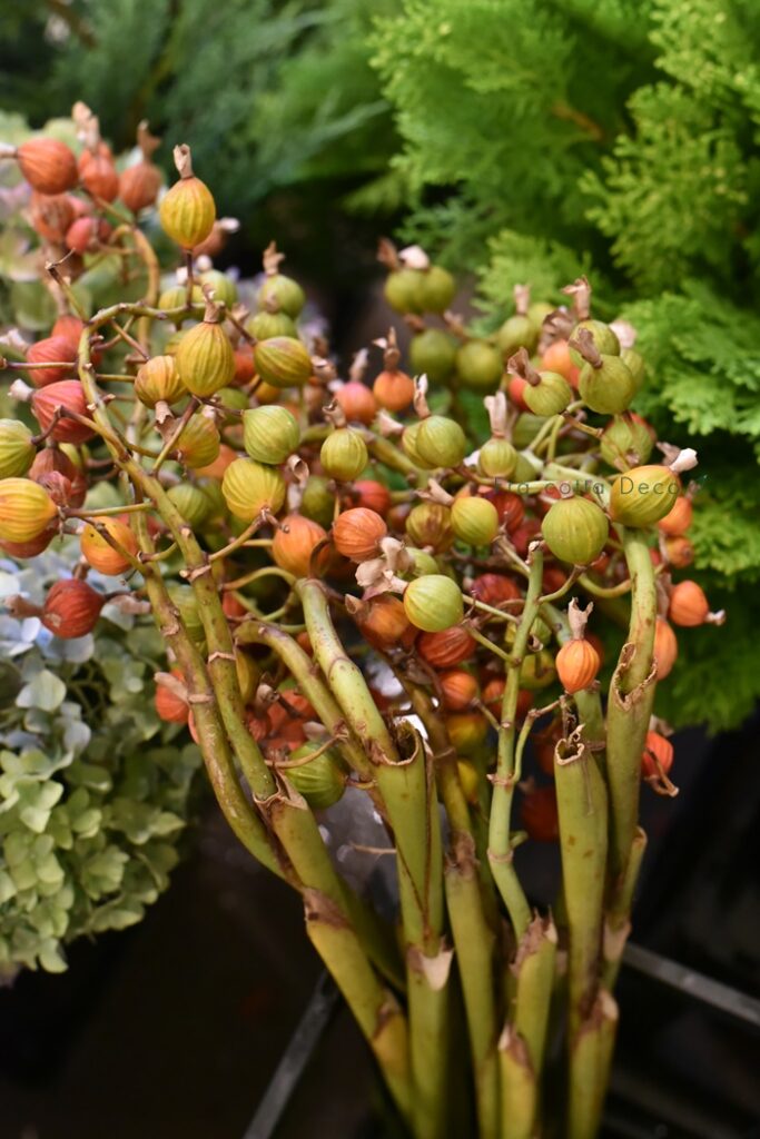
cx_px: 380
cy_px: 570
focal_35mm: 50
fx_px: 1583
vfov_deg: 39.6
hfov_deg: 27.0
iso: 6400
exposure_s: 1/30
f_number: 4.5
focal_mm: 50
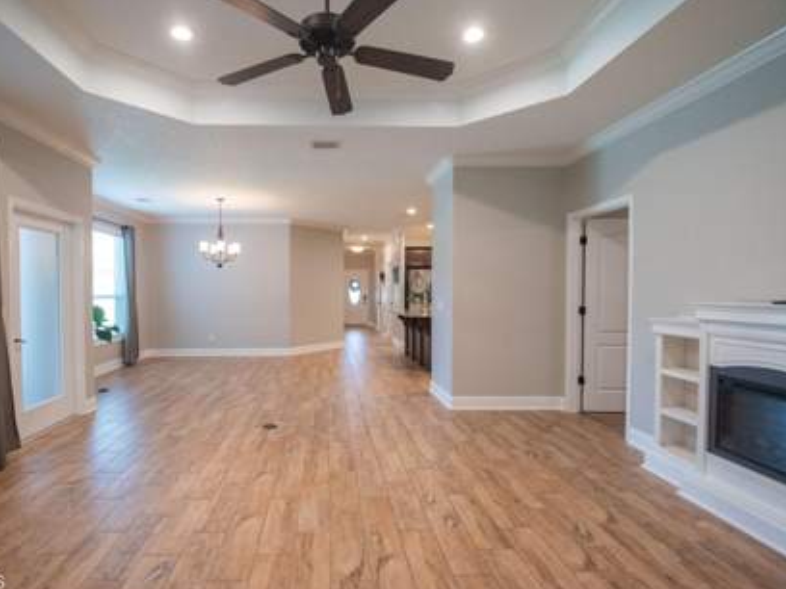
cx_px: 329
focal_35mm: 17
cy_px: 302
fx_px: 386
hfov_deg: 90.3
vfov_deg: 74.7
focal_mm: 10
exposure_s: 1/80
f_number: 5
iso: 1250
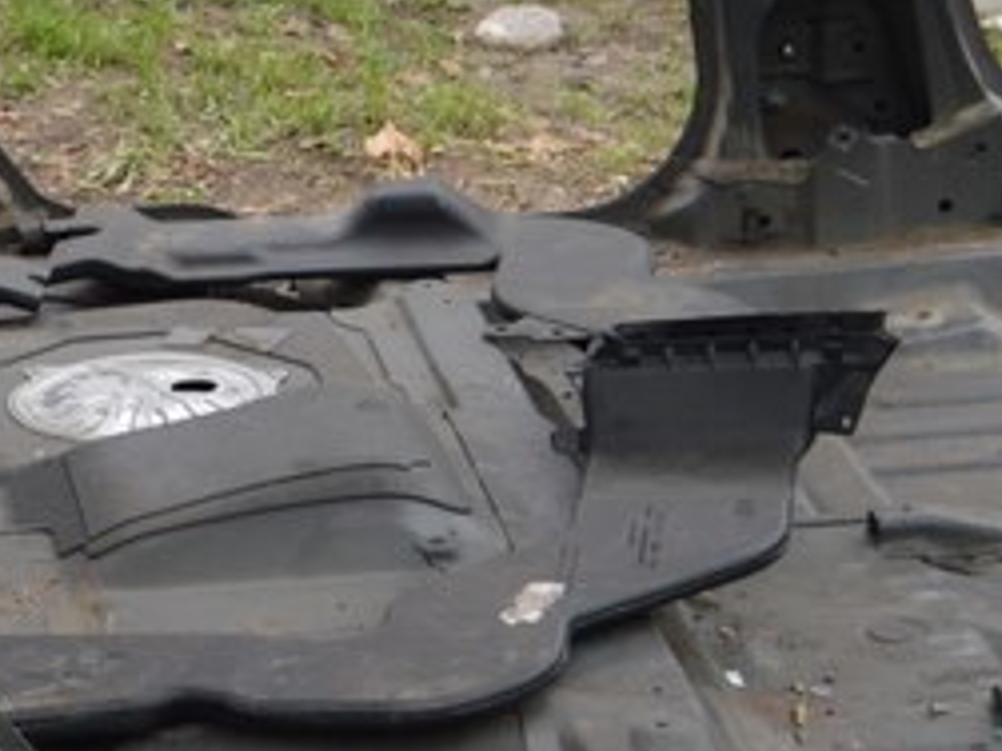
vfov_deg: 9.7
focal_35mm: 153
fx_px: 4427
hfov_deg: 12.1
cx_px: -691
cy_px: 166
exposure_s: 1/125
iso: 140
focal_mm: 26
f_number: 5.6
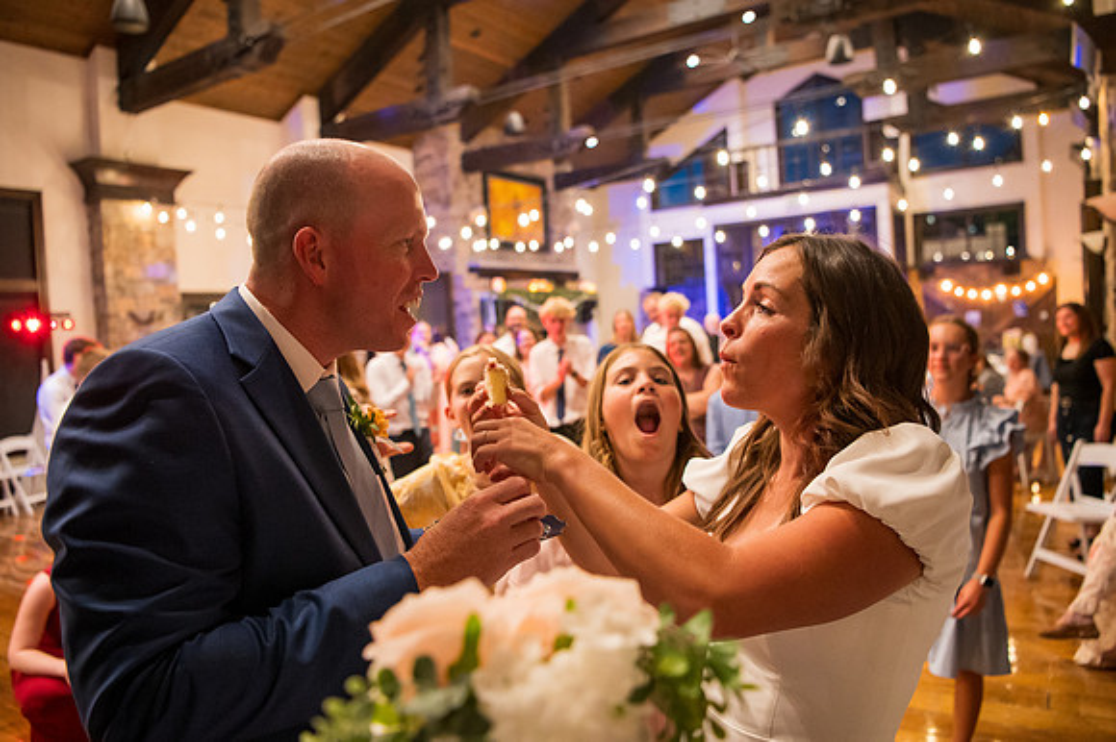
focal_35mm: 25
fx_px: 778
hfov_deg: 71.3
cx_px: 573
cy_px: 371
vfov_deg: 51.0
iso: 6400
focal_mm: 24
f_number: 2.8
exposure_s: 1/80
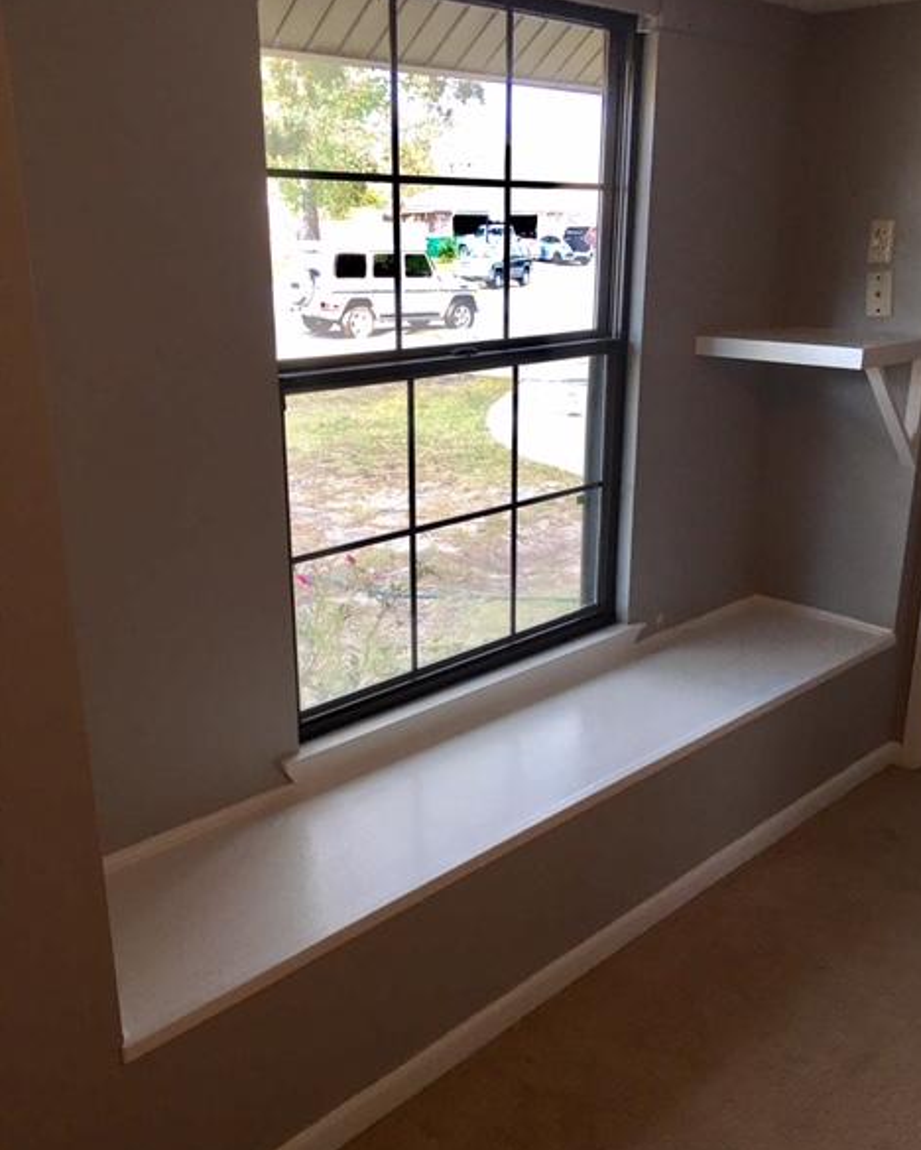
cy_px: 607
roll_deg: -0.6
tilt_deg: -17.4
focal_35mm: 31
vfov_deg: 57.1
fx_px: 1055
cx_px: 470
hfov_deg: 47.2
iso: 40
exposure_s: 1/30
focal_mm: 4.15
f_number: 2.2
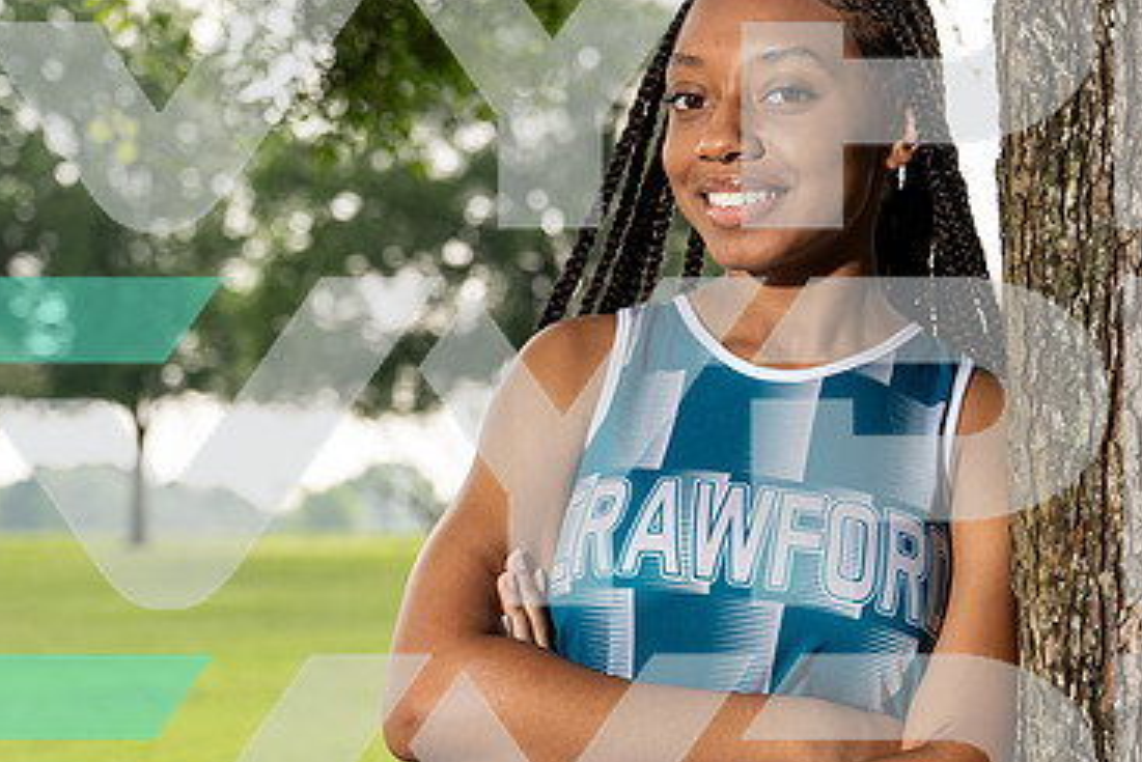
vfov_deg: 15.7
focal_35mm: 87
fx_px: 2761
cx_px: 691
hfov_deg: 23.3
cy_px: 443
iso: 125
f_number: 4
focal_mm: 55
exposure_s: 1/250
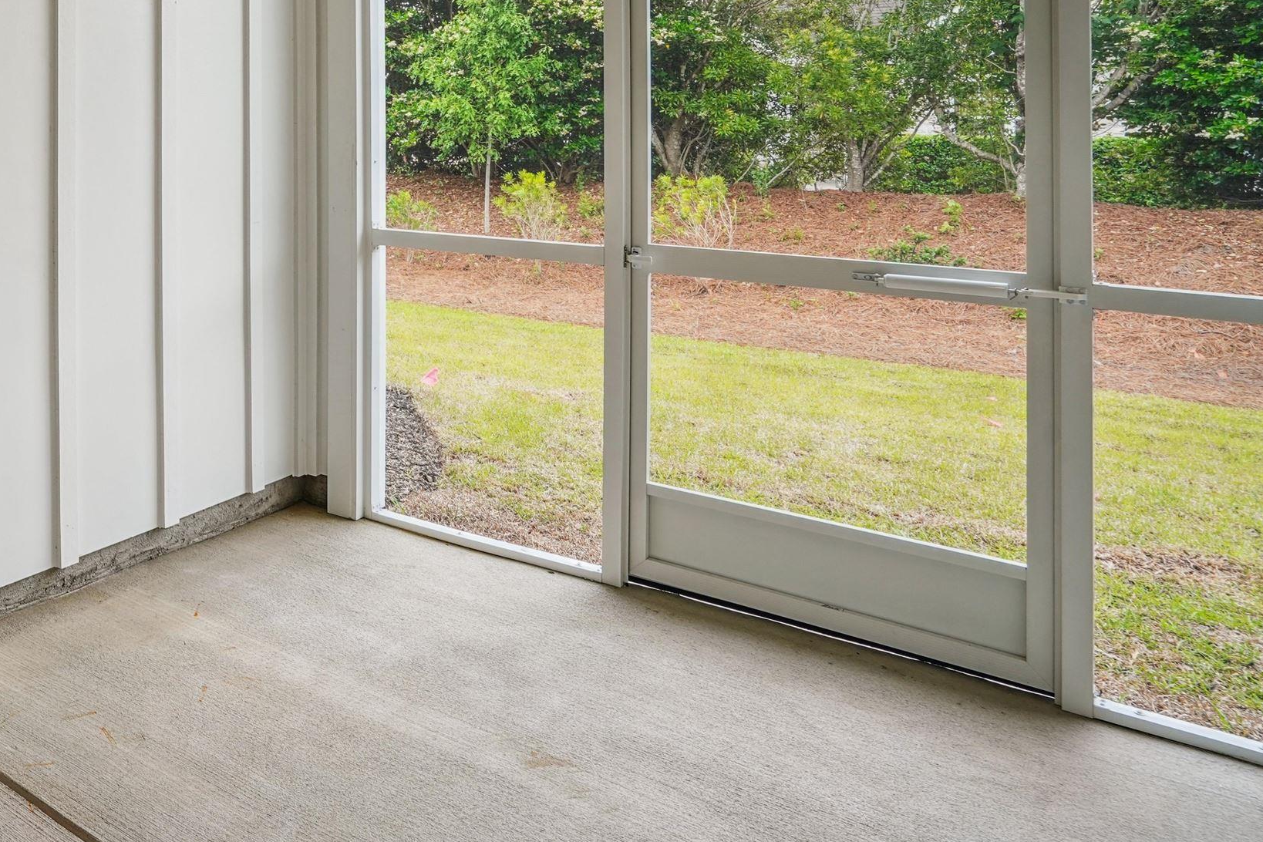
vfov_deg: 40.3
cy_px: 85
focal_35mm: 30
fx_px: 1052
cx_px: 83
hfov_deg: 52.8
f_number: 9
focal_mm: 16
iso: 250
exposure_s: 1/30
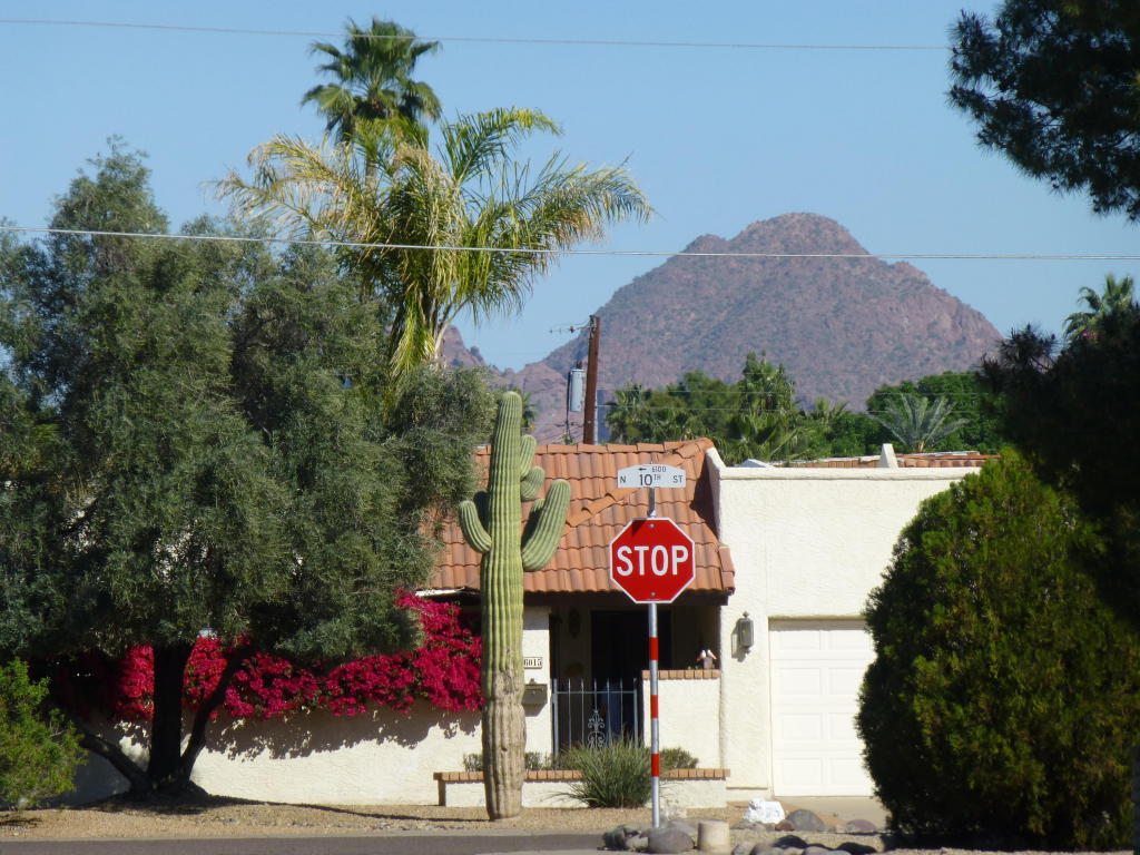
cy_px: 428
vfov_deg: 4.8
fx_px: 10275
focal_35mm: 312
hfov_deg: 6.4
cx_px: 570
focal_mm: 55.7
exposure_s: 1/500
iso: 100
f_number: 5.9
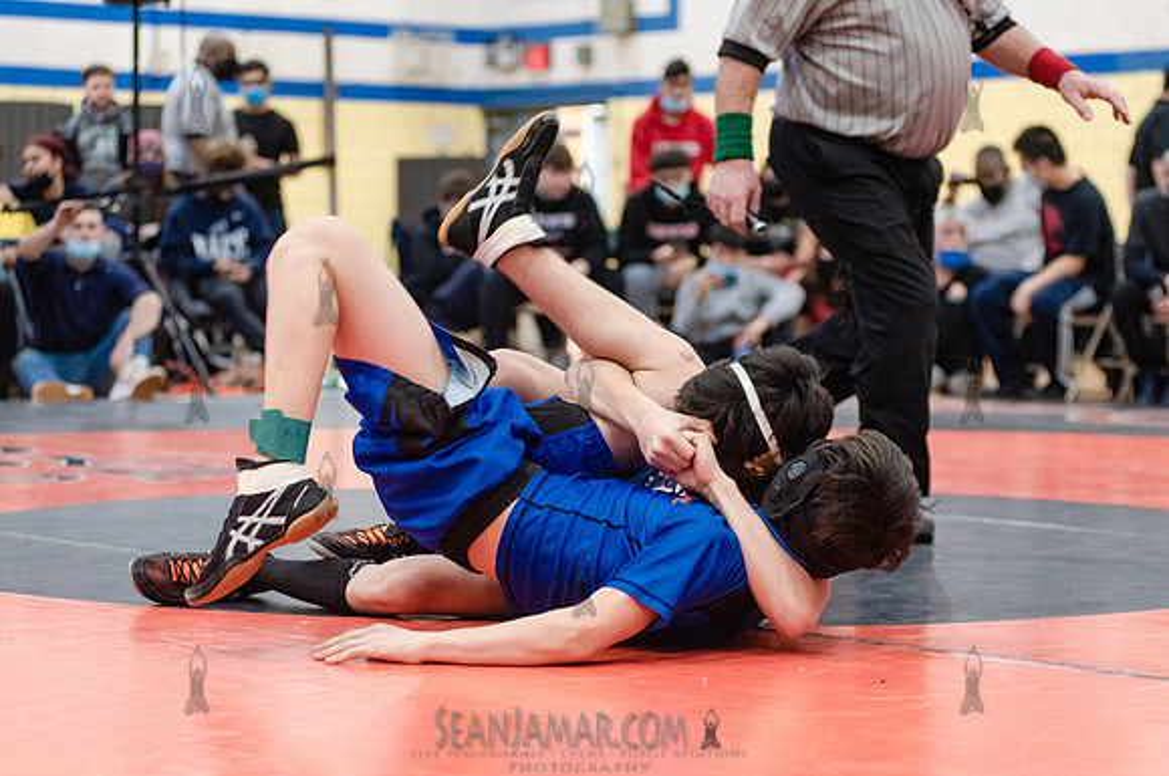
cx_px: 645
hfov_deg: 23.0
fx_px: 2868
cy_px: 431
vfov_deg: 15.4
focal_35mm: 88
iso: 4000
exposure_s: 1/320
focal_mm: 80
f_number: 3.5
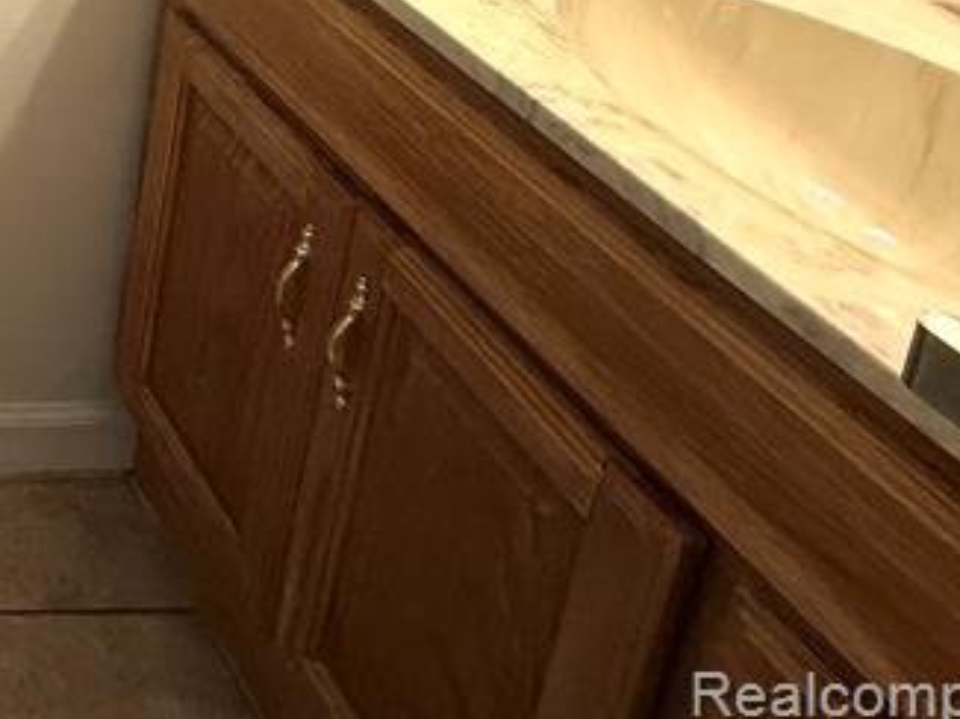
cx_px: -518
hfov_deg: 27.5
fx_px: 1219
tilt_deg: -13.5
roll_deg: +0.9
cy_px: -389
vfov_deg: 24.6
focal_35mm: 44
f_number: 2.2
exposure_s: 1/60
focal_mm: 2.22
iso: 200
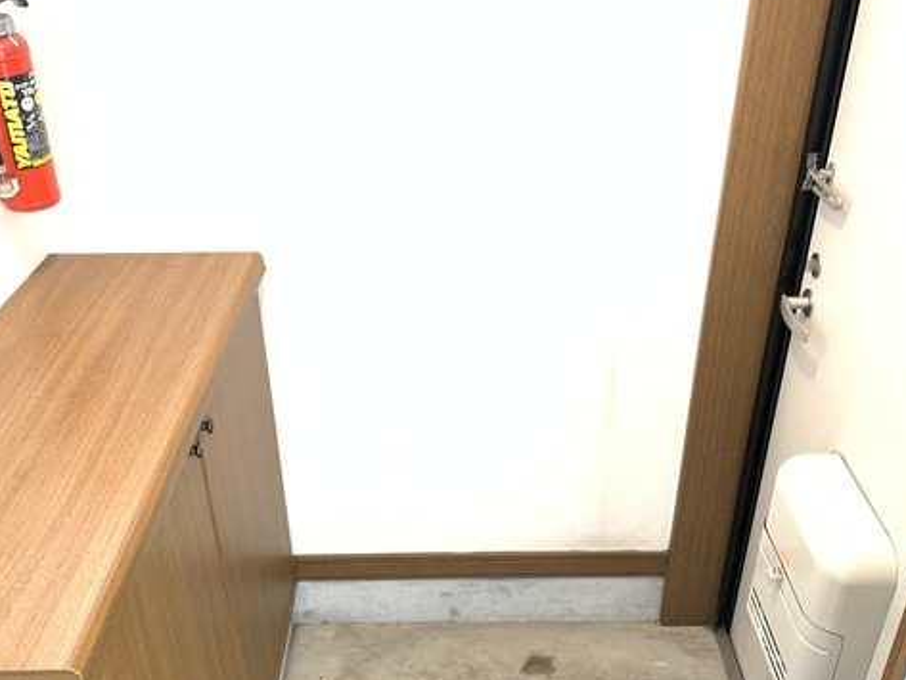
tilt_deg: -27.9
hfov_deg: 55.3
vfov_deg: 42.9
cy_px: 308
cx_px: 465
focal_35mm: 33
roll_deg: -1.2
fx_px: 864
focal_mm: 4.25
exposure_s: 1/50
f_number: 1.8
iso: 320
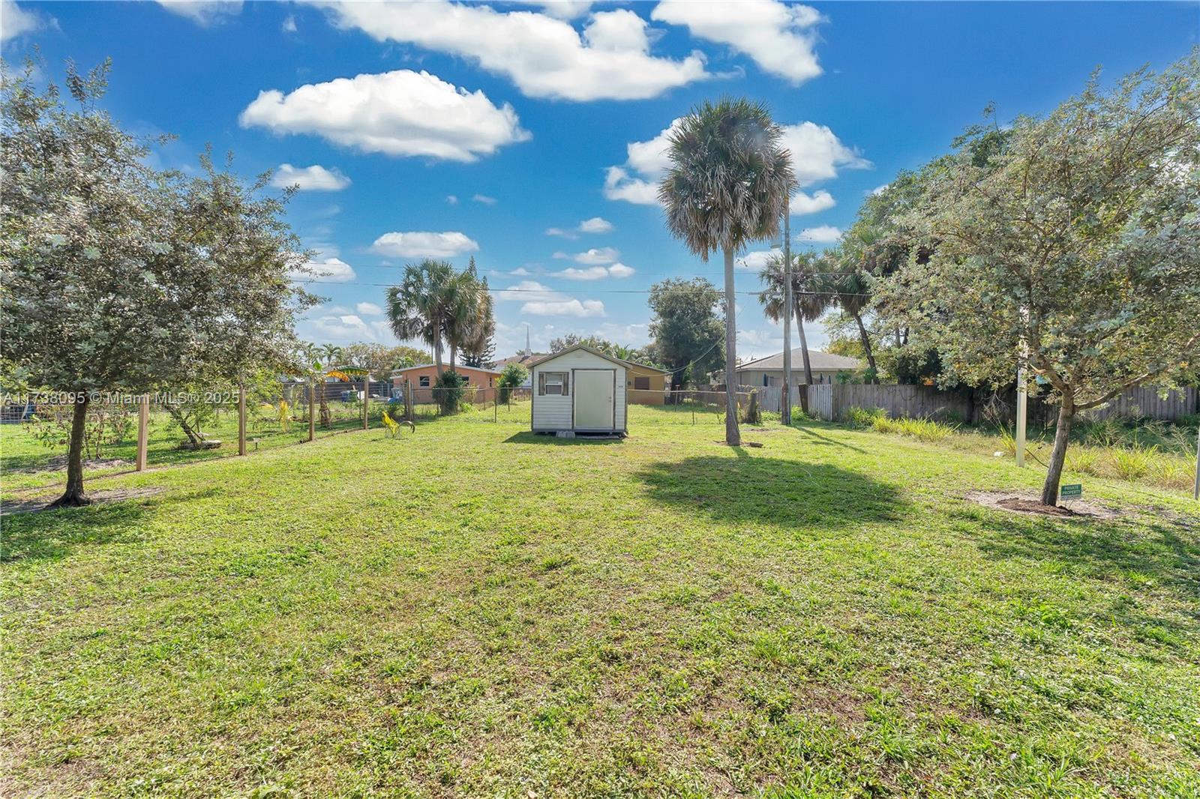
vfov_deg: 81.2
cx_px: 600
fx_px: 467
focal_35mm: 14
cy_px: 400
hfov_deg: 104.3
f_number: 10
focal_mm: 14
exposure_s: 1/200
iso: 100
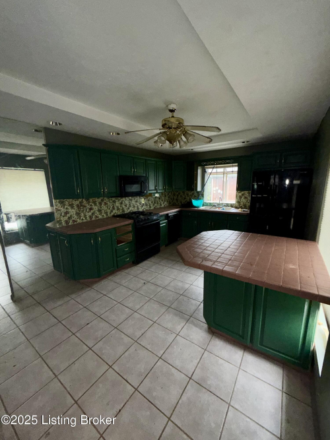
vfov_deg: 102.1
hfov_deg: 85.7
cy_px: 220
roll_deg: +0.7
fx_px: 178
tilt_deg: -12.4
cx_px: 165
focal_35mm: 14
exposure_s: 1/60
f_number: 2.2
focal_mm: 2.22
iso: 125
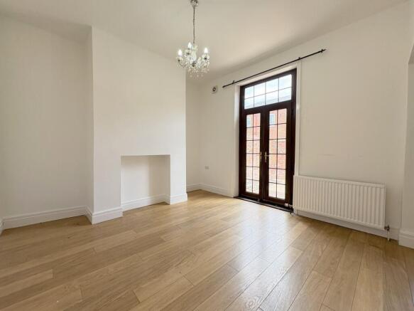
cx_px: 207
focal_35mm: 14
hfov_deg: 102.1
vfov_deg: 85.7
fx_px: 167
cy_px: 156
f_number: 2.2
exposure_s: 1/99
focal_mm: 2.22
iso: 64
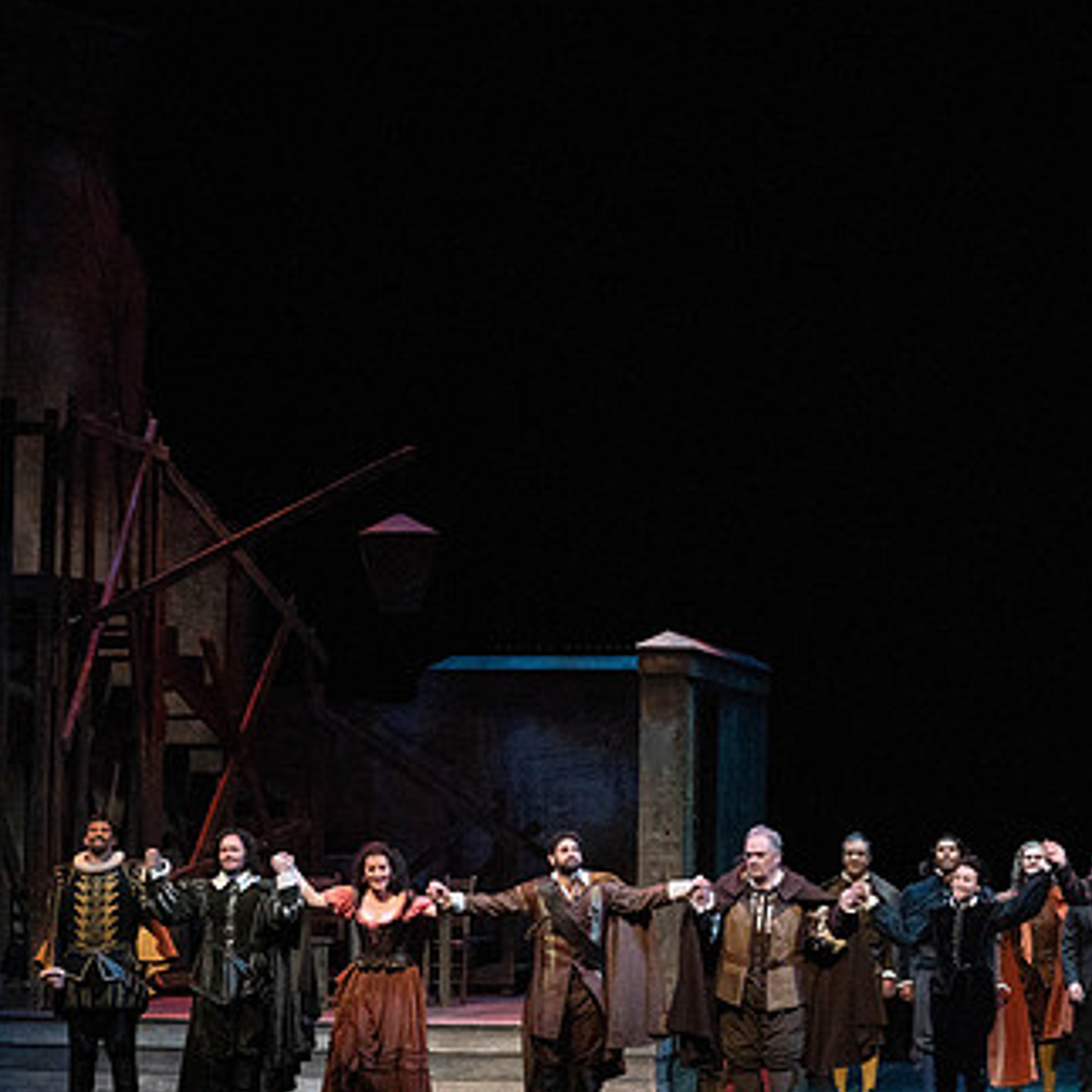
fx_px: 3855
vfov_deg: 16.1
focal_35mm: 108
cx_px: 953
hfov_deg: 16.0
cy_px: 552
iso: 6400
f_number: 9
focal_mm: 70
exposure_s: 1/250
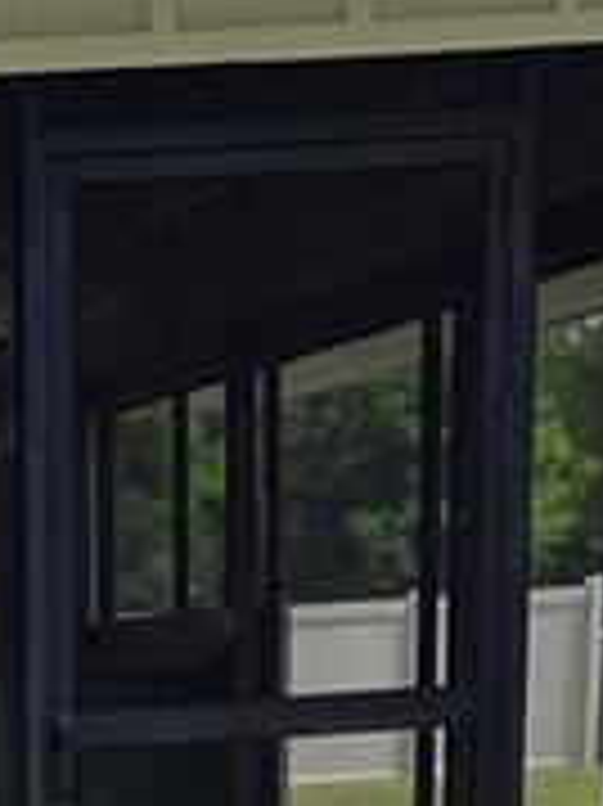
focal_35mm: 154
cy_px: 1653
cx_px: -558
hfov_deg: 9.1
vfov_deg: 11.5
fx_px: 3581
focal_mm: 5.4
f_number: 1.8
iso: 80
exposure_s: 1/4032
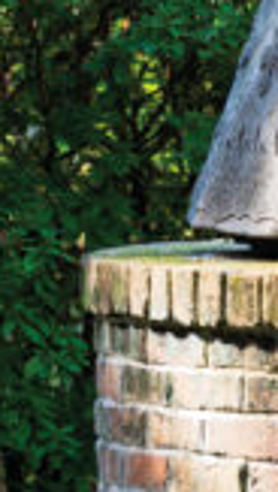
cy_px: -202
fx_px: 11359
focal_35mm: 869
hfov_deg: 1.4
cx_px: 811
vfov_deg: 2.5
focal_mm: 132
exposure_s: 1/250
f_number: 2.8
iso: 400
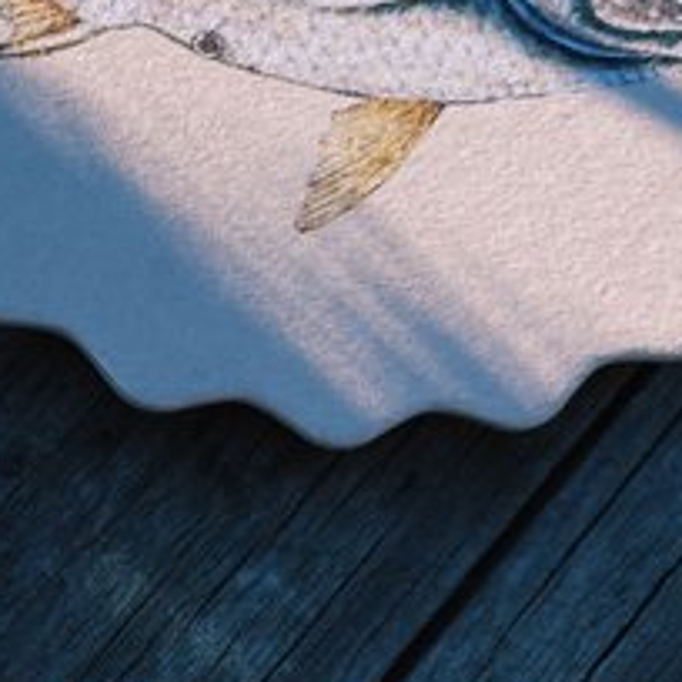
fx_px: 2006
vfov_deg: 19.1
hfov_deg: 18.0
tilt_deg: -77.0
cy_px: 568
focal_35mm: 90
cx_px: -217
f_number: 1.6
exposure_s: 1/1795
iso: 32
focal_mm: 4.2
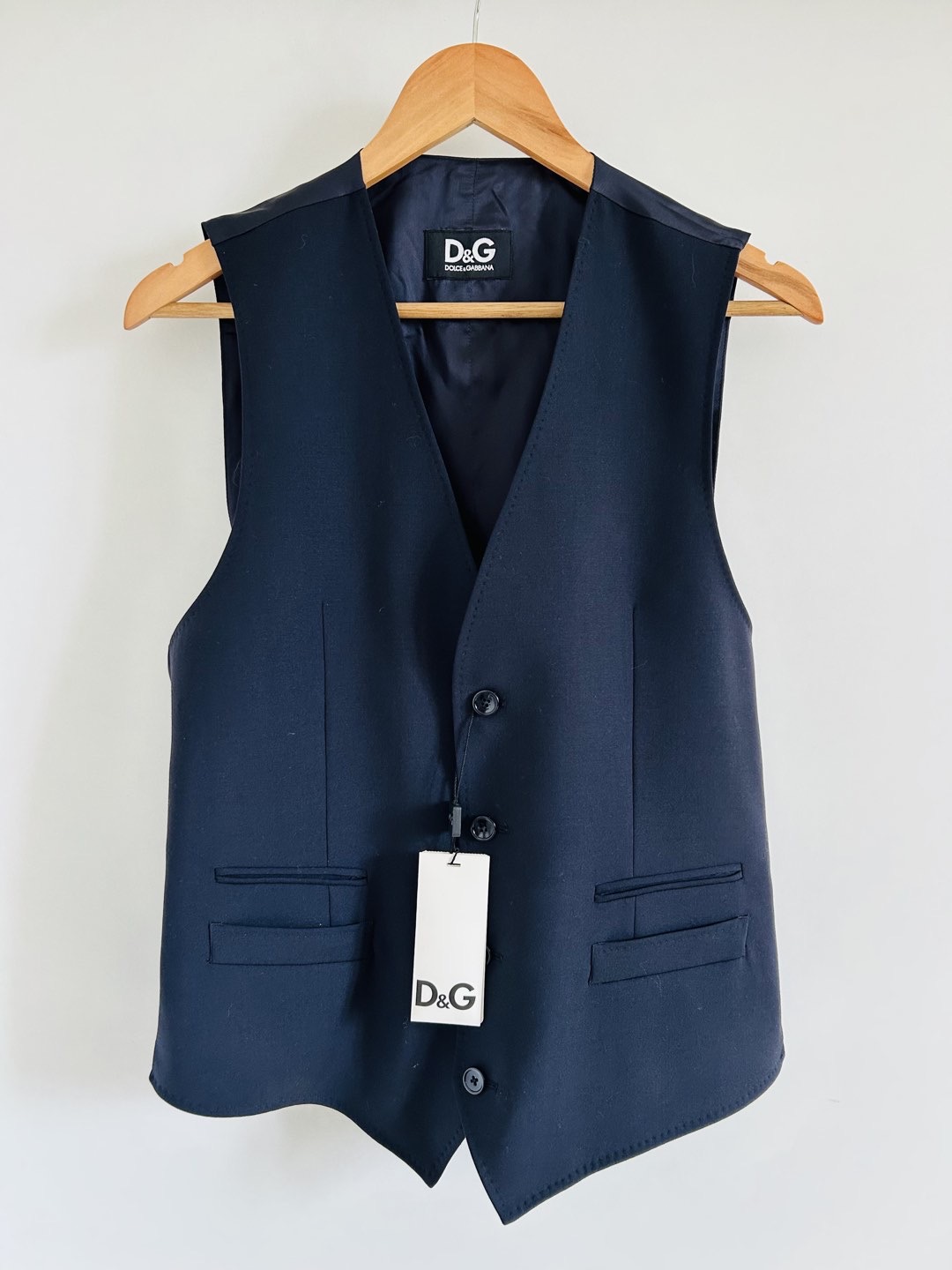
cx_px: 476
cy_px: 635
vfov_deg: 67.3
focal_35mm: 26
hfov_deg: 53.1
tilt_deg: -5.1
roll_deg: -0.2
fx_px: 953
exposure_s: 1/72
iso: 125
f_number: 1.5
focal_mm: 5.7
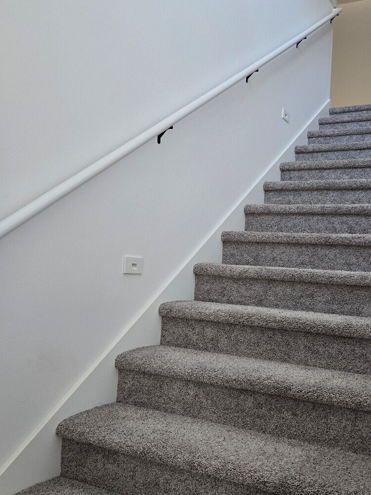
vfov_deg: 55.3
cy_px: 263
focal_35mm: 33
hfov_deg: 42.1
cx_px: 259
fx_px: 472
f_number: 1.8
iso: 250
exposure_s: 1/120
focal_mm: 5.4
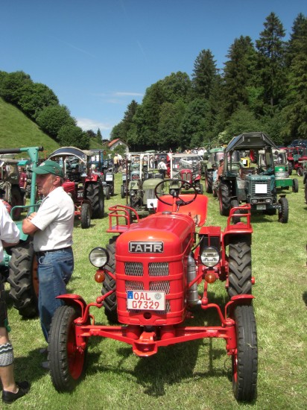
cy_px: 205
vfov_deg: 49.0
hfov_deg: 37.7
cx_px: 154
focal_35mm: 38
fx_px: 450
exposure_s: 1/320
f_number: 4.6
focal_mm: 6.3
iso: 64
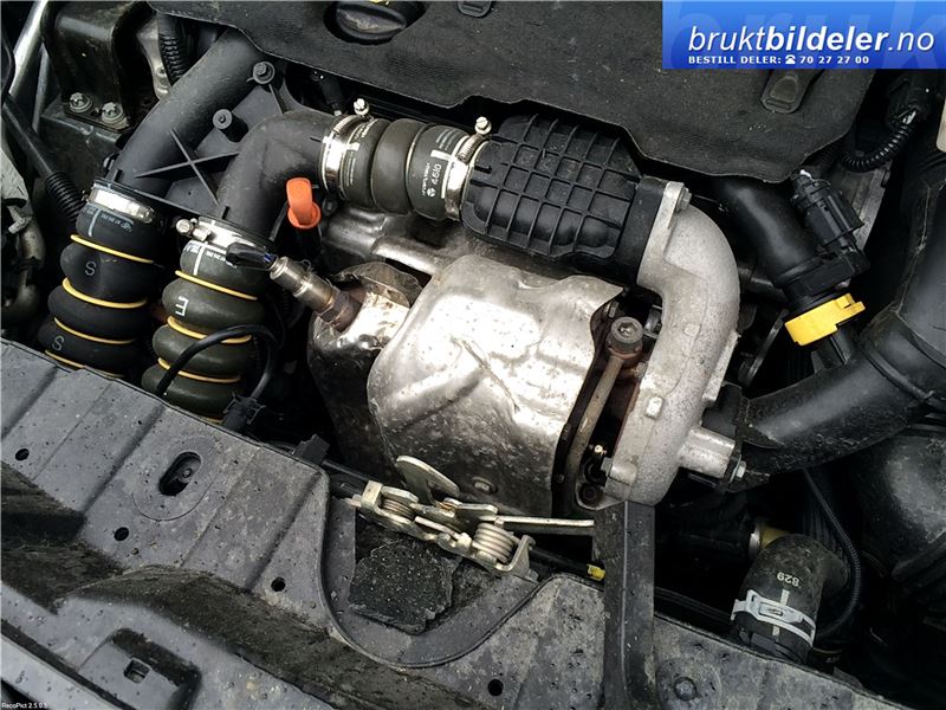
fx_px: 793
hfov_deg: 61.7
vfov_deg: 48.2
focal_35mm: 29
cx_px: 473
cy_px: 355
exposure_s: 1/130
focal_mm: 4.15
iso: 32
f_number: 2.2
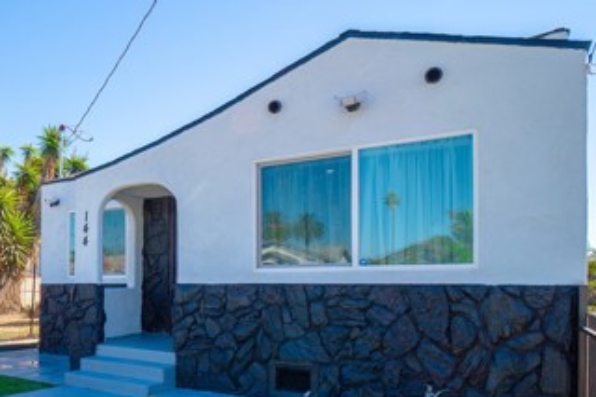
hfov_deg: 56.6
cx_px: 104
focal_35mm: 30
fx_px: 496
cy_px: 278
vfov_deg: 42.7
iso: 100
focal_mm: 10
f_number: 7.1
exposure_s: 1/250
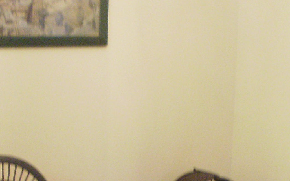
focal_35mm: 99
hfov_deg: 21.0
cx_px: 170
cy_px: 256
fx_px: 782
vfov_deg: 12.7
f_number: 3.1
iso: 400
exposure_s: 1/20
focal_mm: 6.3
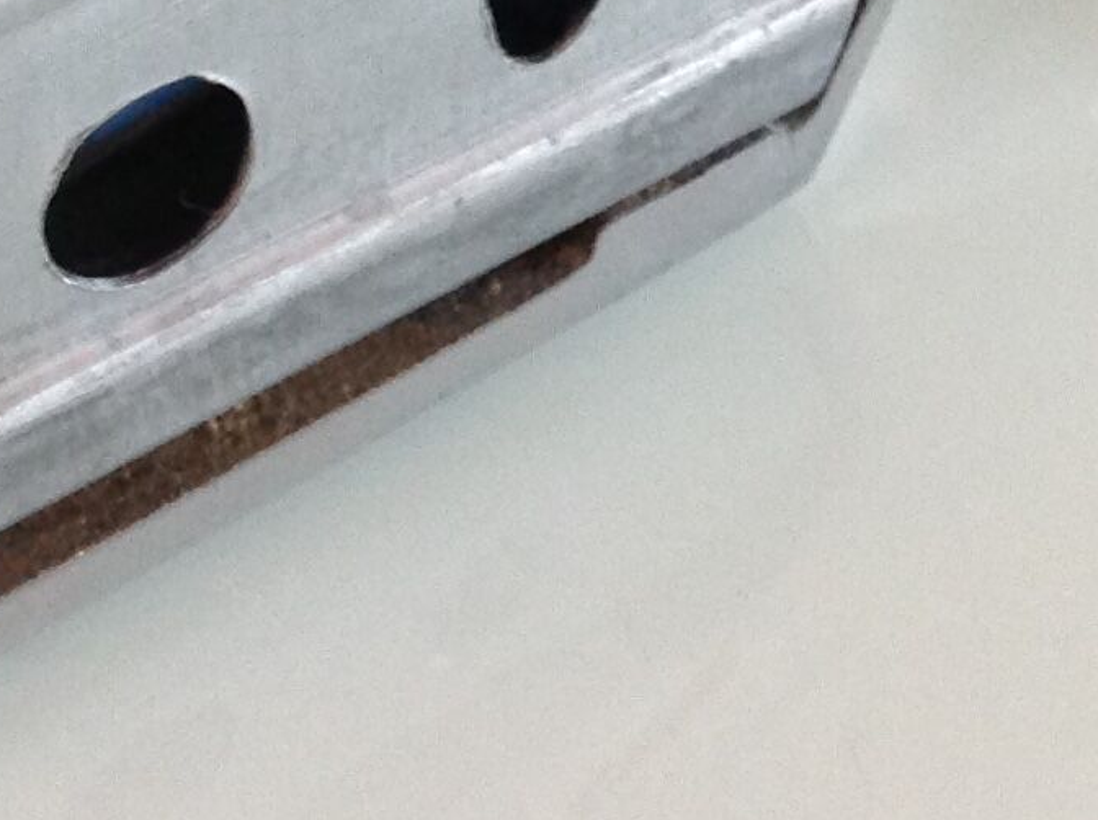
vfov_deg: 10.7
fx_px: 4276
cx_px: 971
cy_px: -301
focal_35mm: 135
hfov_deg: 14.5
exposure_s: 1/15
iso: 125
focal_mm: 4.28
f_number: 2.4
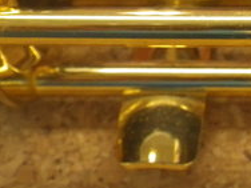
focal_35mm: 116
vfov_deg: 12.4
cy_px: -48
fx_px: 841
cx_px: 276
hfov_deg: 16.5
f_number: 3.8
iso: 320
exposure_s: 1/50
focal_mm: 6.1
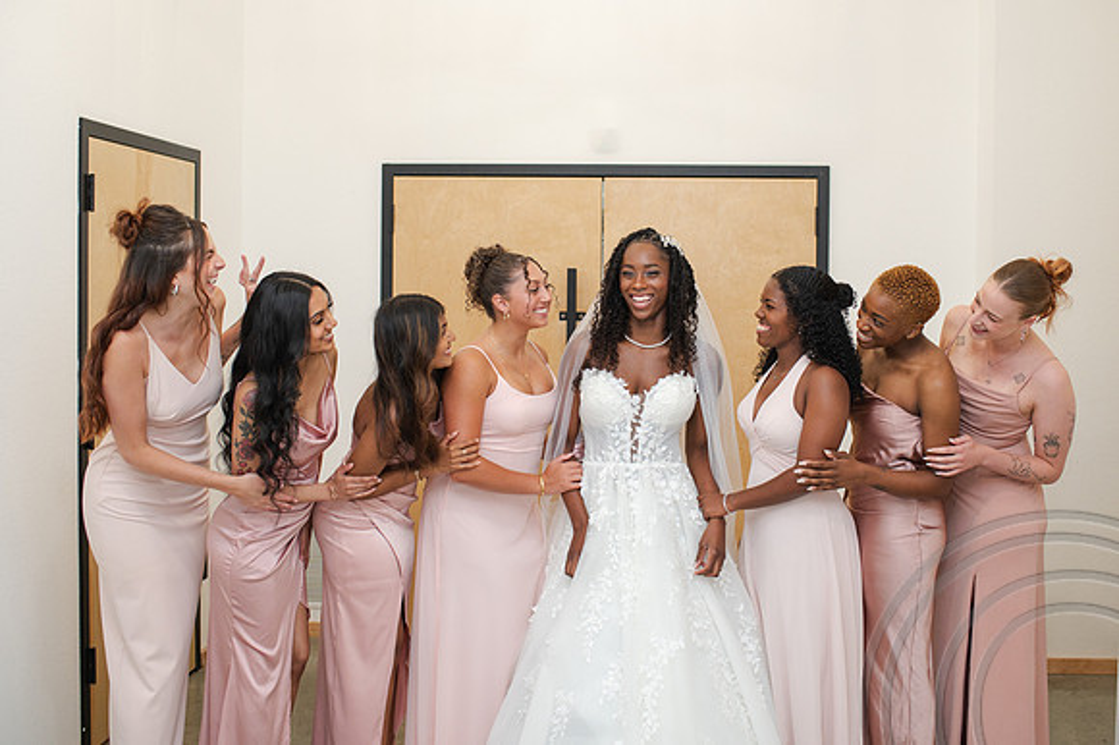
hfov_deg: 48.3
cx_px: 598
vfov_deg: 33.2
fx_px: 1246
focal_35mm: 40
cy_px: 318
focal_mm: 35
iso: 800
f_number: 3.2
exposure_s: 1/200
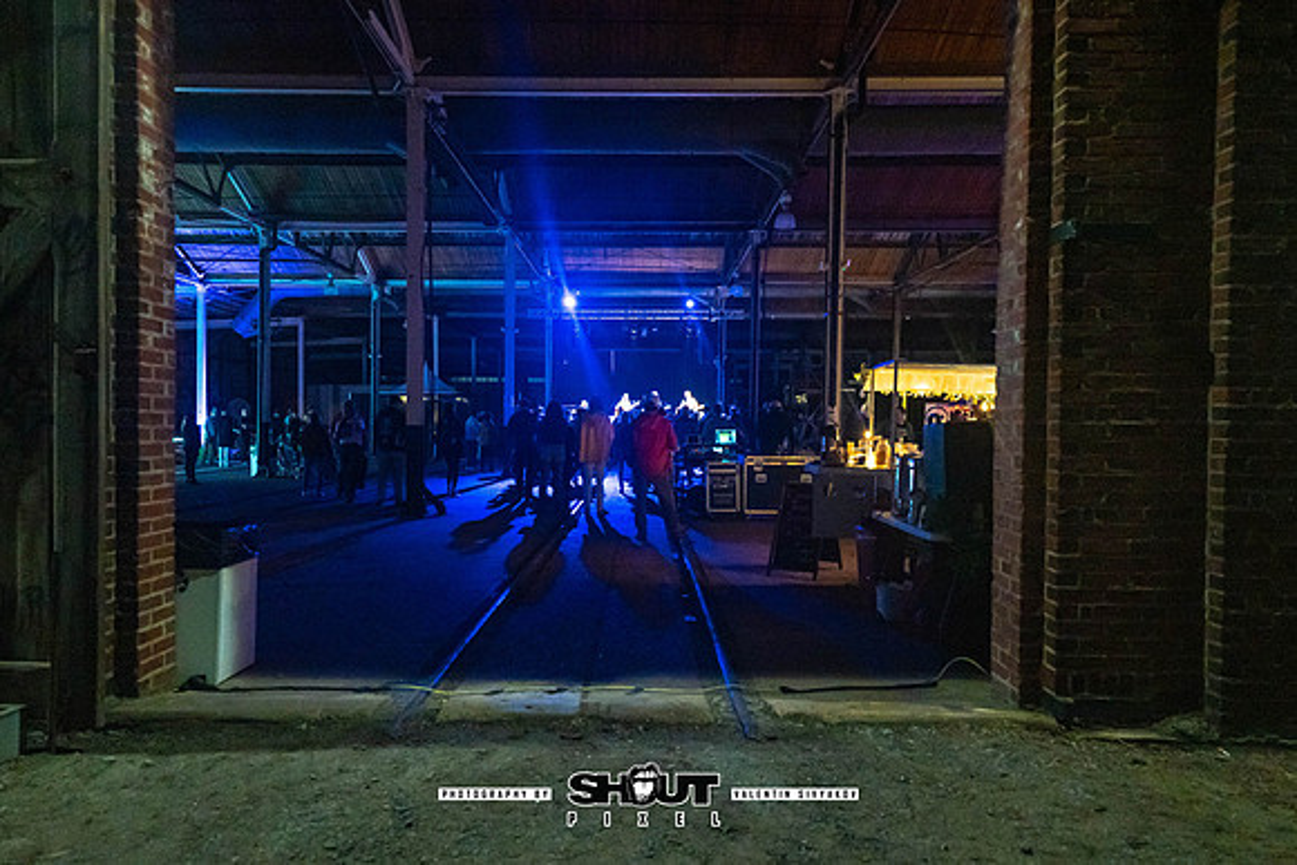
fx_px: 871
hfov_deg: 73.3
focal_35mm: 24
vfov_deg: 52.8
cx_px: 648
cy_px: 432
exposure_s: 1/160
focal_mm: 22.9
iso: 3200
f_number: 2.8
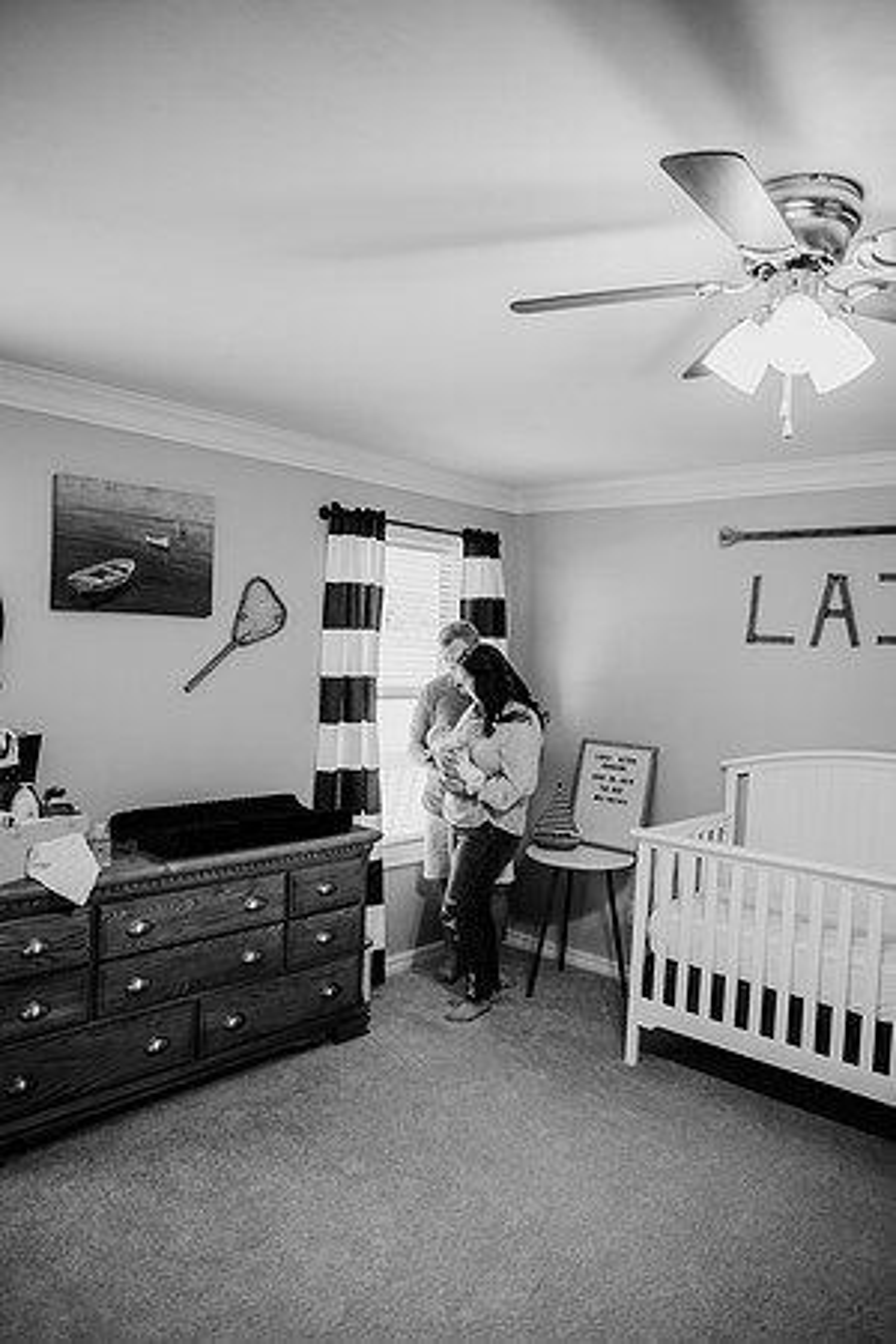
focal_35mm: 24
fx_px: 896
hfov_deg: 53.1
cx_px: 448
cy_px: 672
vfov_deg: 73.7
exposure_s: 1/160
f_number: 2.2
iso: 500
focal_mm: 24
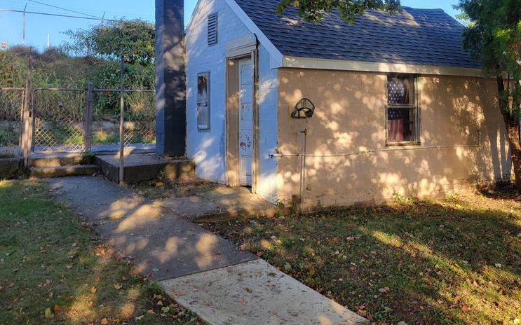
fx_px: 539
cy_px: 89
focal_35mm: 38
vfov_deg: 33.0
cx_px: 308
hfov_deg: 51.3
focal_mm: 5.4
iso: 40
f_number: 1.8
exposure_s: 1/319
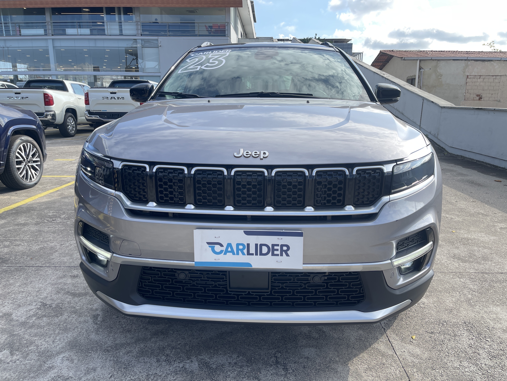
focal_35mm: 25
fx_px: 366
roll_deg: -0.5
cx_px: 254
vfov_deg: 54.9
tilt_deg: -13.8
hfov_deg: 69.4
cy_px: 190
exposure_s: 1/687
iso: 32
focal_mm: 5.1
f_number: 1.6
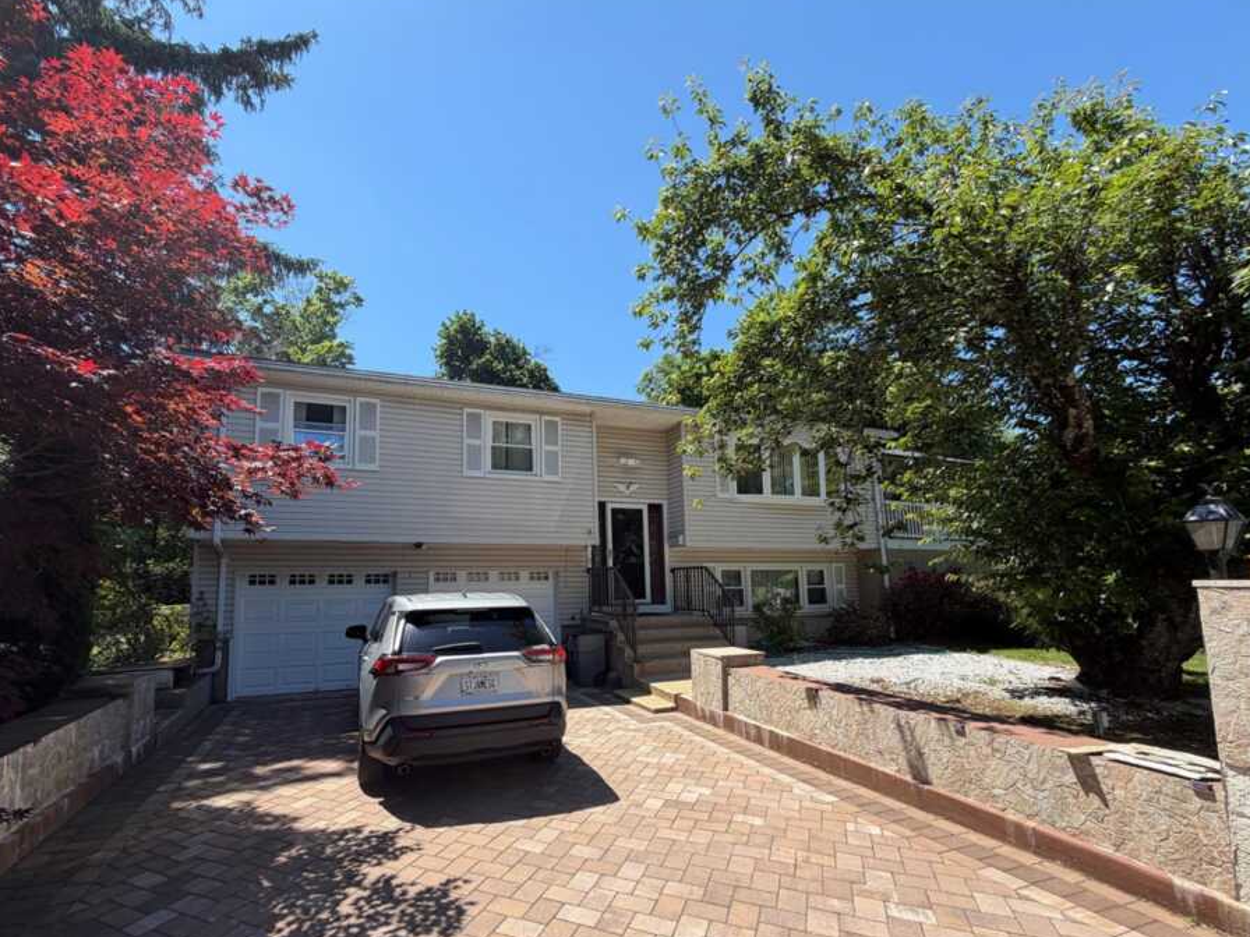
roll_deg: -0.8
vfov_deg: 77.8
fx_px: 578
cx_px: 569
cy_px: 521
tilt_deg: +6.7
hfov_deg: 94.3
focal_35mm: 16
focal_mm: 2.22
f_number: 2.2
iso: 32
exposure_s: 1/770
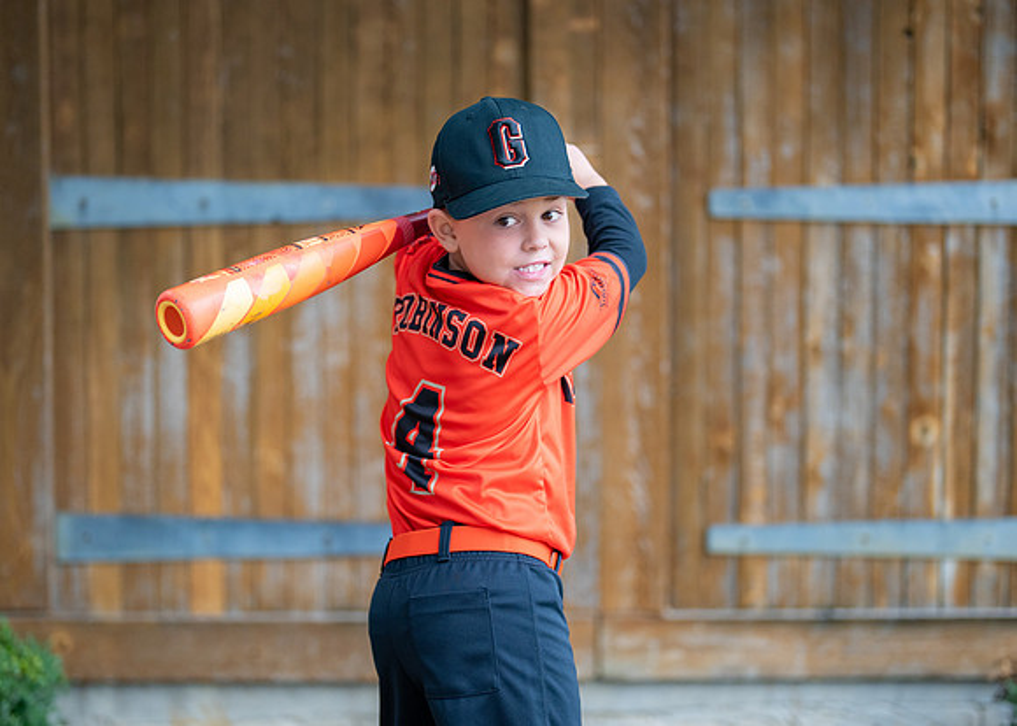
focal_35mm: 65
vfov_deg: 21.8
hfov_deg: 30.2
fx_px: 1887
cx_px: 486
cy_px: 383
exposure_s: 1/800
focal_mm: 50
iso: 500
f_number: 1.2
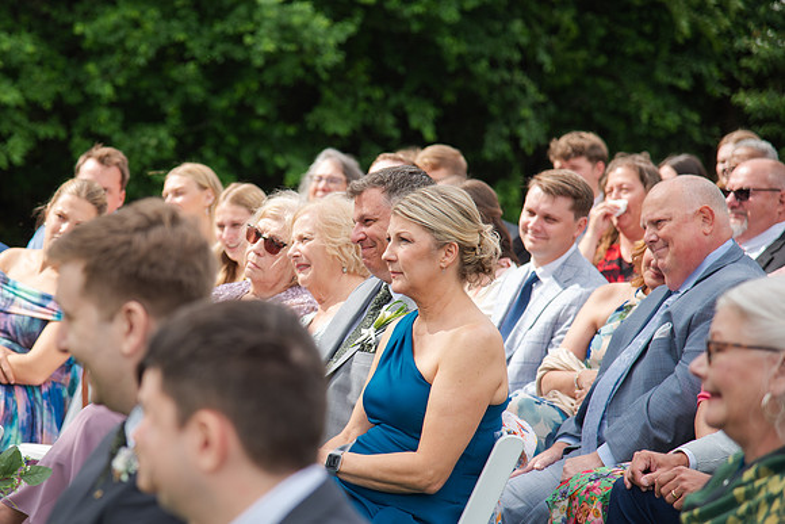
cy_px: 251
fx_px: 3040
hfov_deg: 14.7
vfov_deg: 9.8
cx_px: 264
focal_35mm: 139
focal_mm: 105
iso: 100
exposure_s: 1/400
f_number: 4
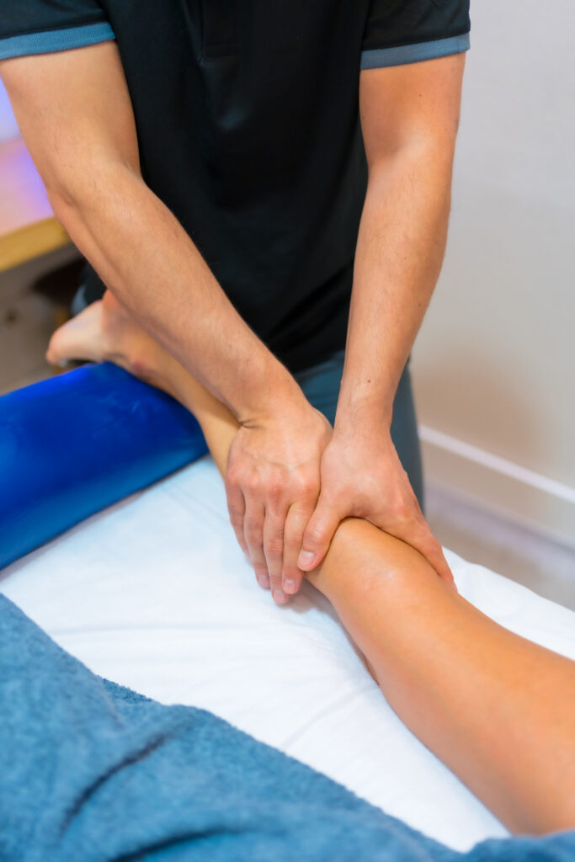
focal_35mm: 35
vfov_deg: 54.4
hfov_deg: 37.9
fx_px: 838
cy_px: 431
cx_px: 288
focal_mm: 35
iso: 500
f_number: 1.8
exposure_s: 1/100
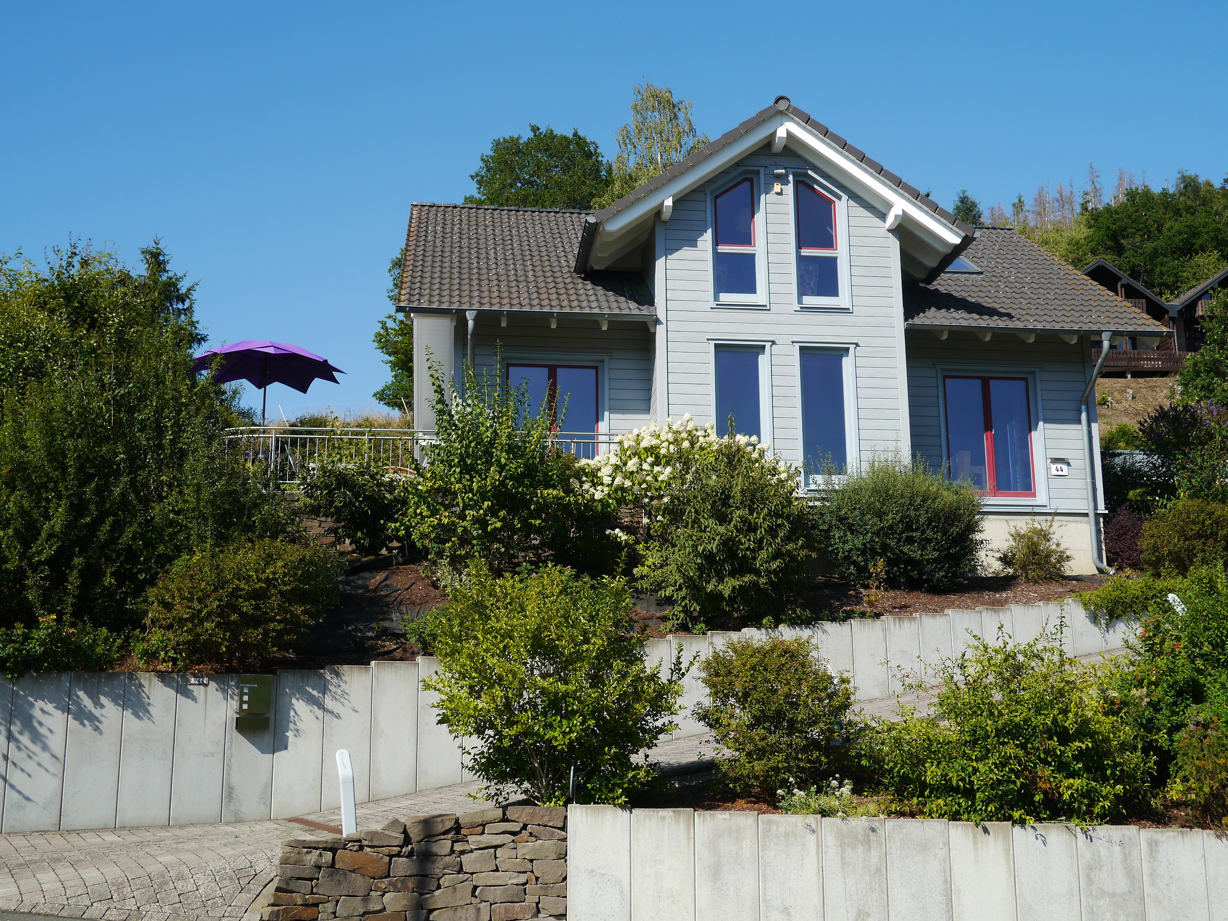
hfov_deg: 46.8
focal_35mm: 40
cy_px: 460
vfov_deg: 36.0
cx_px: 614
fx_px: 1419
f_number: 5
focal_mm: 20
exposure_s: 1/800
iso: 160
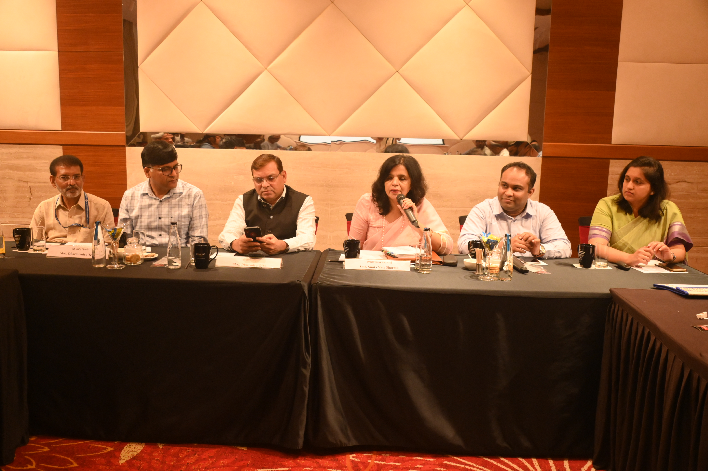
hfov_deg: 54.5
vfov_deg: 37.8
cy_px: 236
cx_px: 354
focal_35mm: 35
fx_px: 688
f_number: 5.6
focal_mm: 35
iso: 5000
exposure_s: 1/100
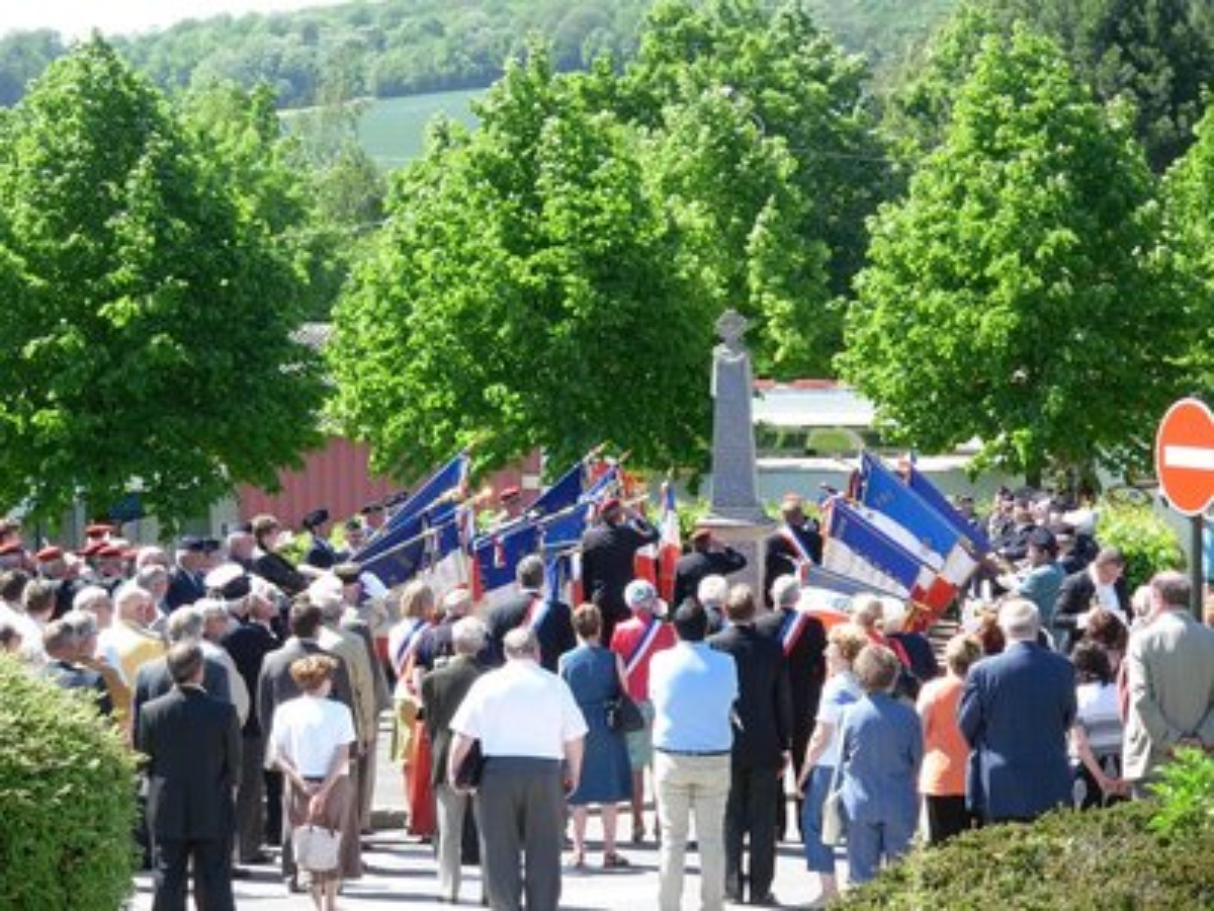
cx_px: 607
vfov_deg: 13.2
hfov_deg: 17.6
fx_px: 3928
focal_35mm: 112
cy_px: 456
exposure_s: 1/171
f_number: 4.2
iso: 79
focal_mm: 18.6
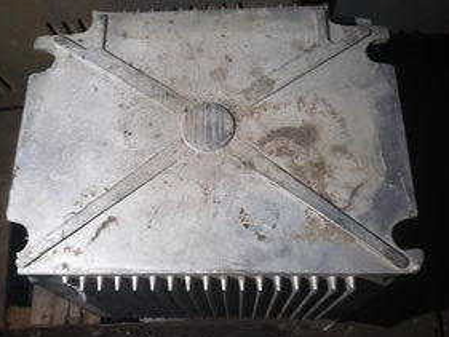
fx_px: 480
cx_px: 201
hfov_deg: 50.0
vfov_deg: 38.6
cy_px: 150
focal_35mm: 37
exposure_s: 1/16
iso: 250
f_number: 1.5
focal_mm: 4.3
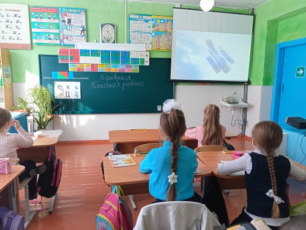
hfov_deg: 63.4
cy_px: 115
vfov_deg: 49.7
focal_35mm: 28
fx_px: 248
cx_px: 153
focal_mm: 4.69
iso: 173
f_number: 1.8
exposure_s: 1/100
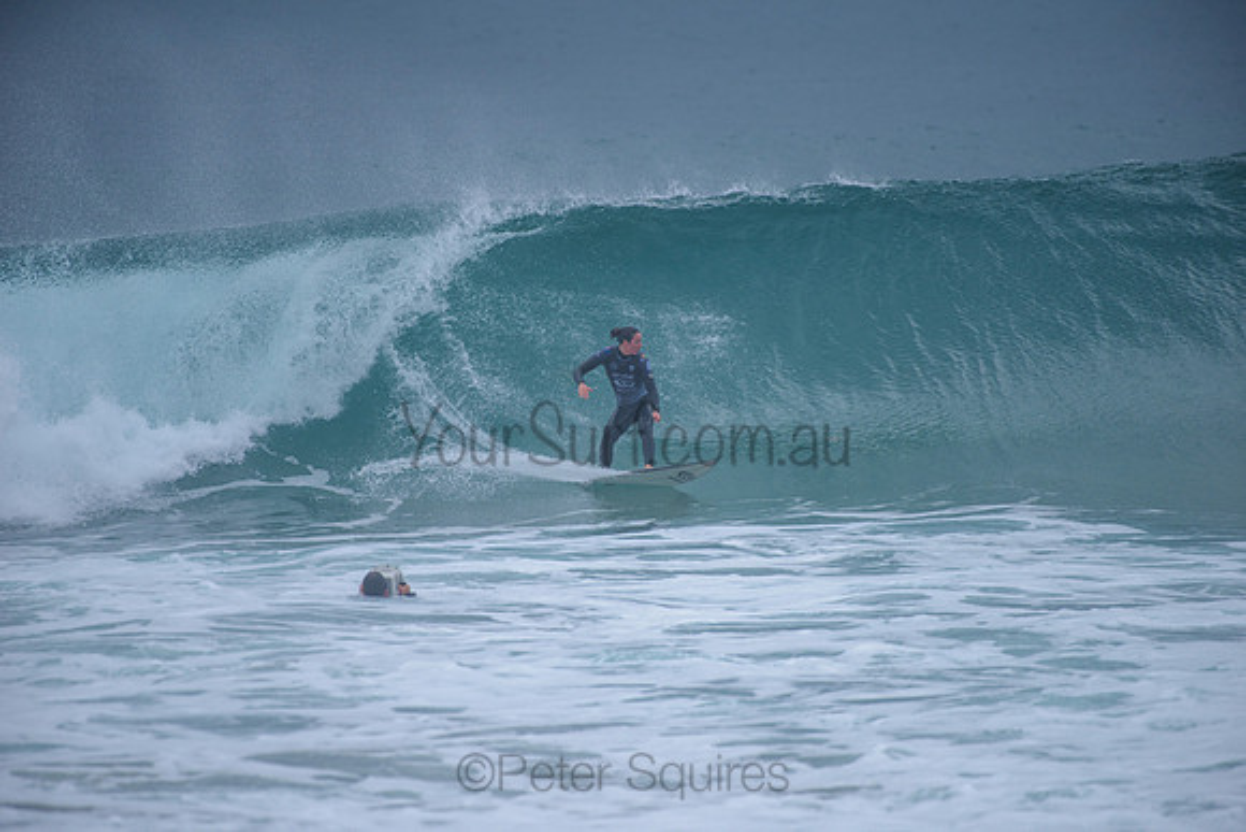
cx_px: 623
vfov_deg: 2.8
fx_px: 17309
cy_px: 416
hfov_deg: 4.1
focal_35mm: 500
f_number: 5.6
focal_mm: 500
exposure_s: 1/2000
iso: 280
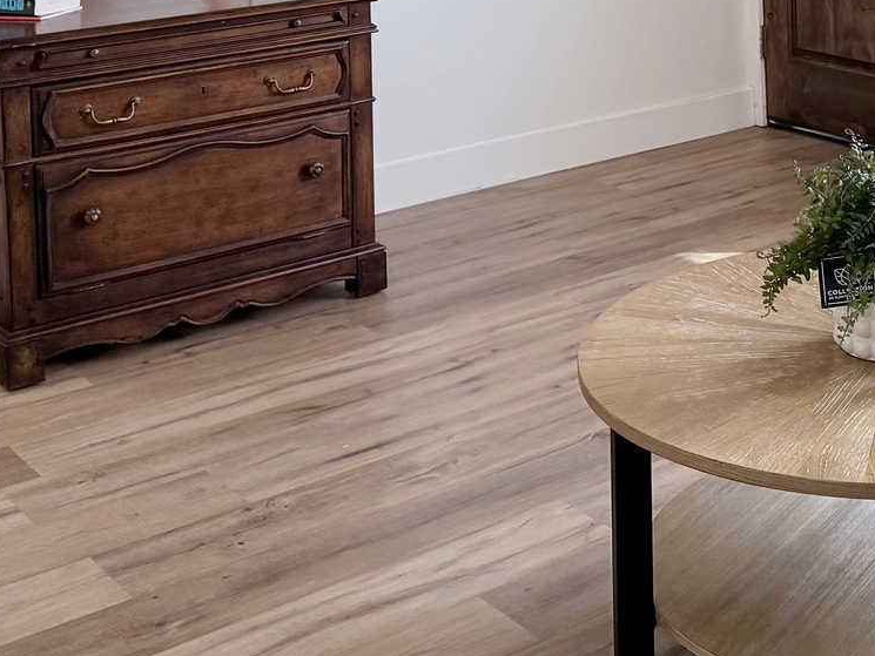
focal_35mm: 66
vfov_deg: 20.6
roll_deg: +1.4
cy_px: -167
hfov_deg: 28.3
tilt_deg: -3.5
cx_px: 775
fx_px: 1669
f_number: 1.78
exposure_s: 1/169
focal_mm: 6.76
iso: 200
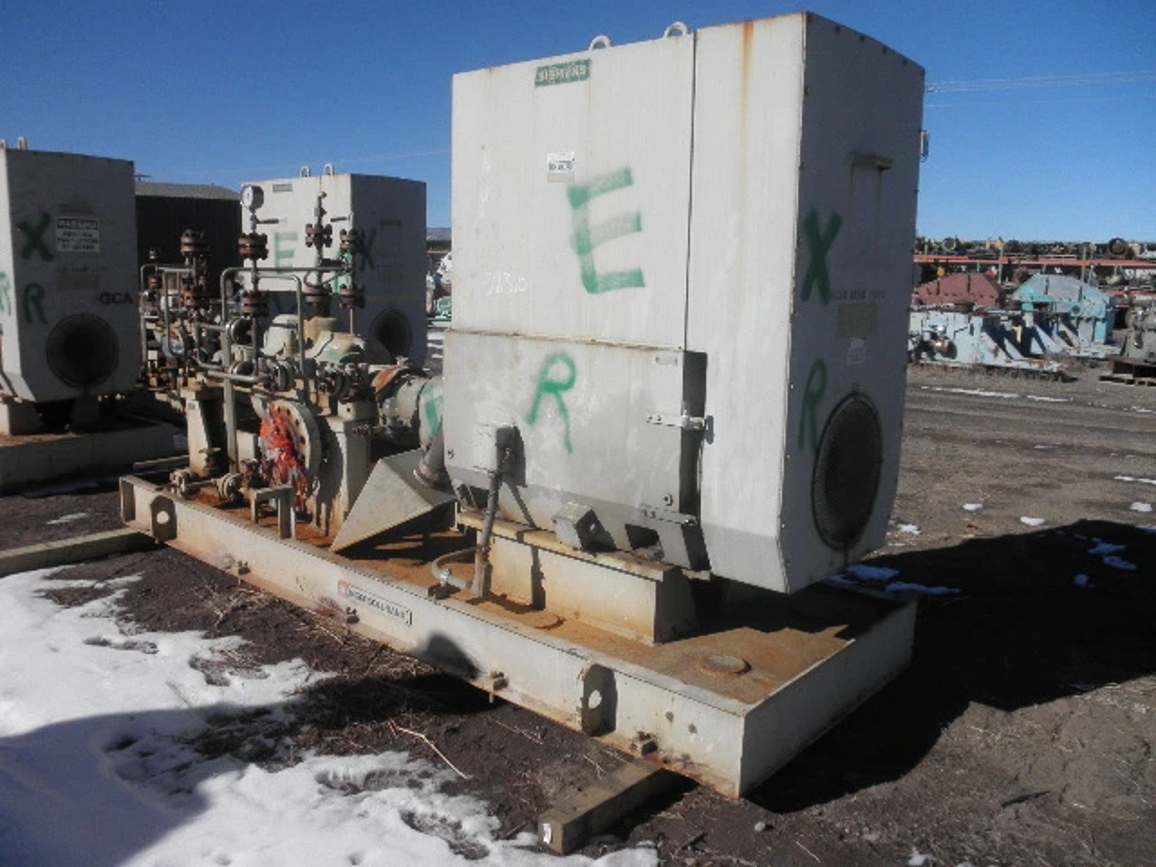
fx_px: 935
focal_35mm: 28
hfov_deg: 63.4
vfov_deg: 49.7
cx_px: 578
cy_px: 434
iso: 64
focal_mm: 5
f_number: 8.5
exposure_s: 1/250
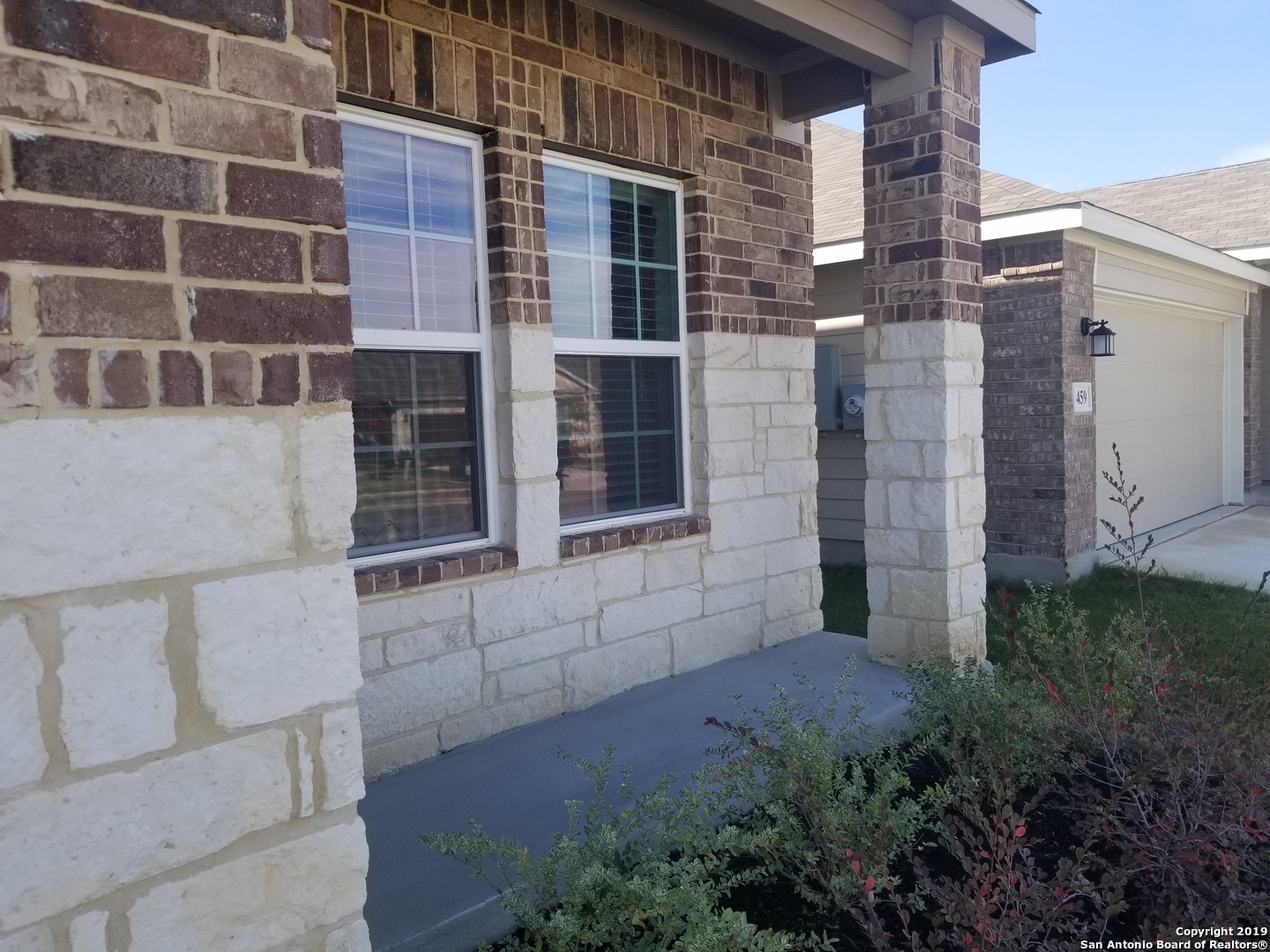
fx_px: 954
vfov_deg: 53.1
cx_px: 635
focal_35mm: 26
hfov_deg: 67.3
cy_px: 476
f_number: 1.7
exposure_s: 1/854
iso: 50
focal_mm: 4.3
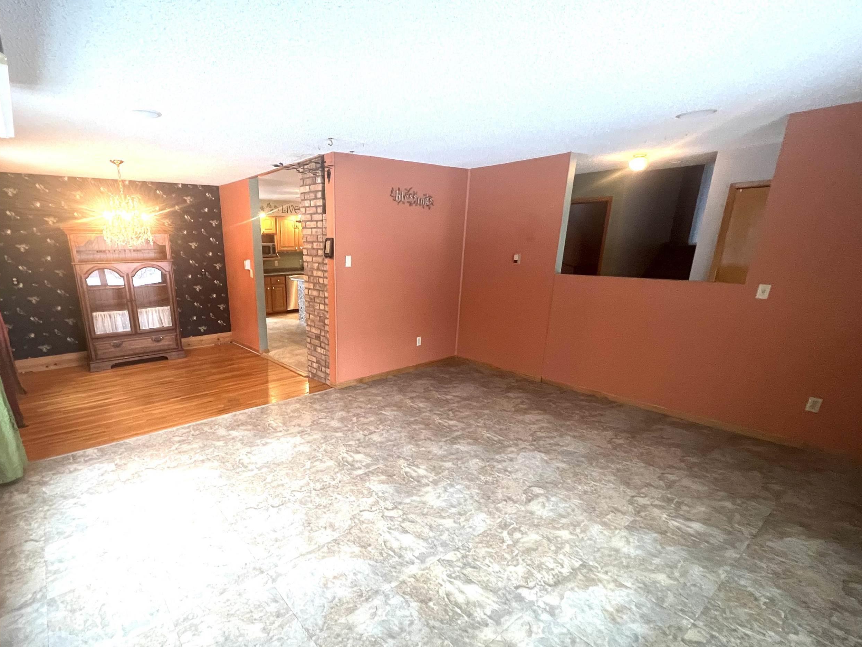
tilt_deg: -17.5
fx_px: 398
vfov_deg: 77.7
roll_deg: +0.6
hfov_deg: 93.2
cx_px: 344
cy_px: 365
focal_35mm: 16
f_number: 1.8
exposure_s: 1/60
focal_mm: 1.57
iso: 400
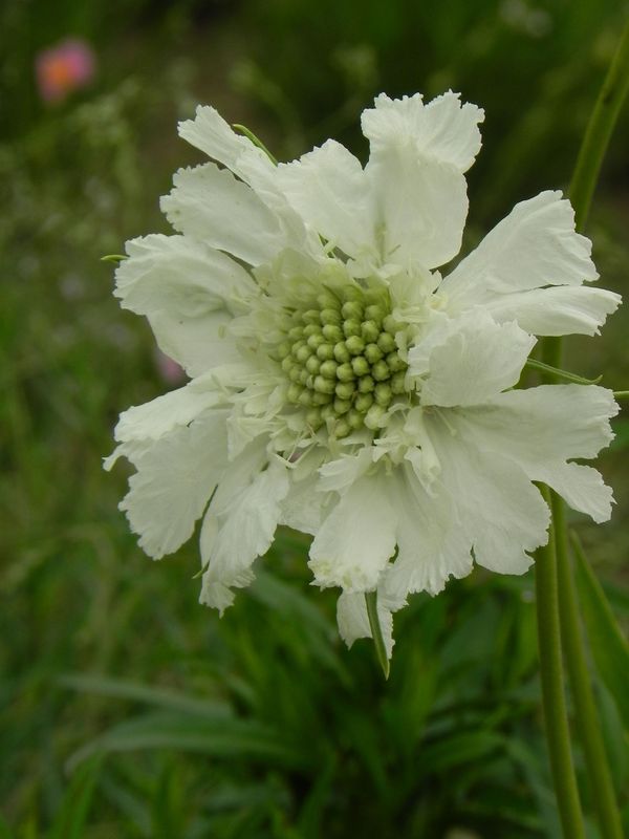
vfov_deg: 8.0
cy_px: 420
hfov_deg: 6.0
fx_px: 5984
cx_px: 314
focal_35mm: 247
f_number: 8
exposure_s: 1/320
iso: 160
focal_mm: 44
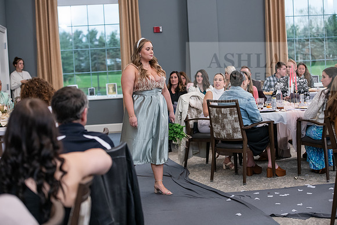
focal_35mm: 70
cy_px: 112
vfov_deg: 19.5
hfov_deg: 28.8
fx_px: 655
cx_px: 168
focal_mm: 70
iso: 1600
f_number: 3.5
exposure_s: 1/200
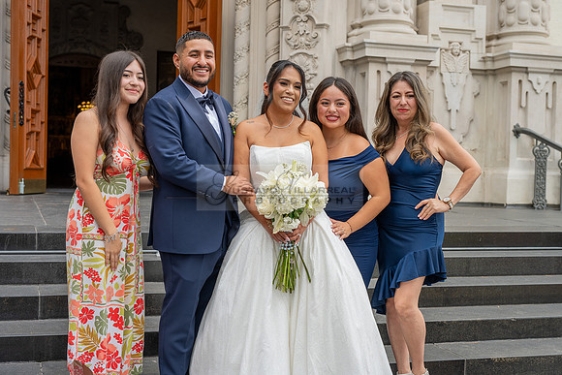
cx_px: 281
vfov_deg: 26.0
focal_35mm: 52
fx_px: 812
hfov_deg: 38.2
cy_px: 188
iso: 250
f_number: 5
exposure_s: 1/250
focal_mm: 52
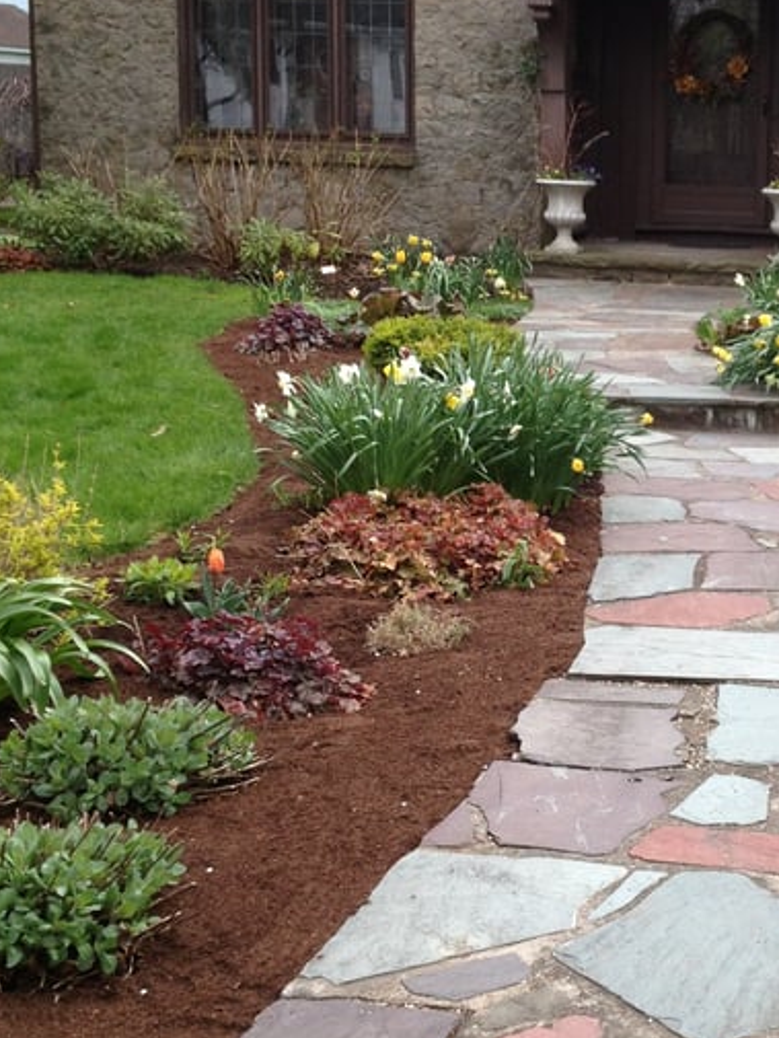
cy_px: 499
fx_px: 2129
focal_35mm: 71
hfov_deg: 20.3
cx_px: 717
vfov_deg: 27.4
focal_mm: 4.28
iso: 50
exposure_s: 1/497
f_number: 2.4
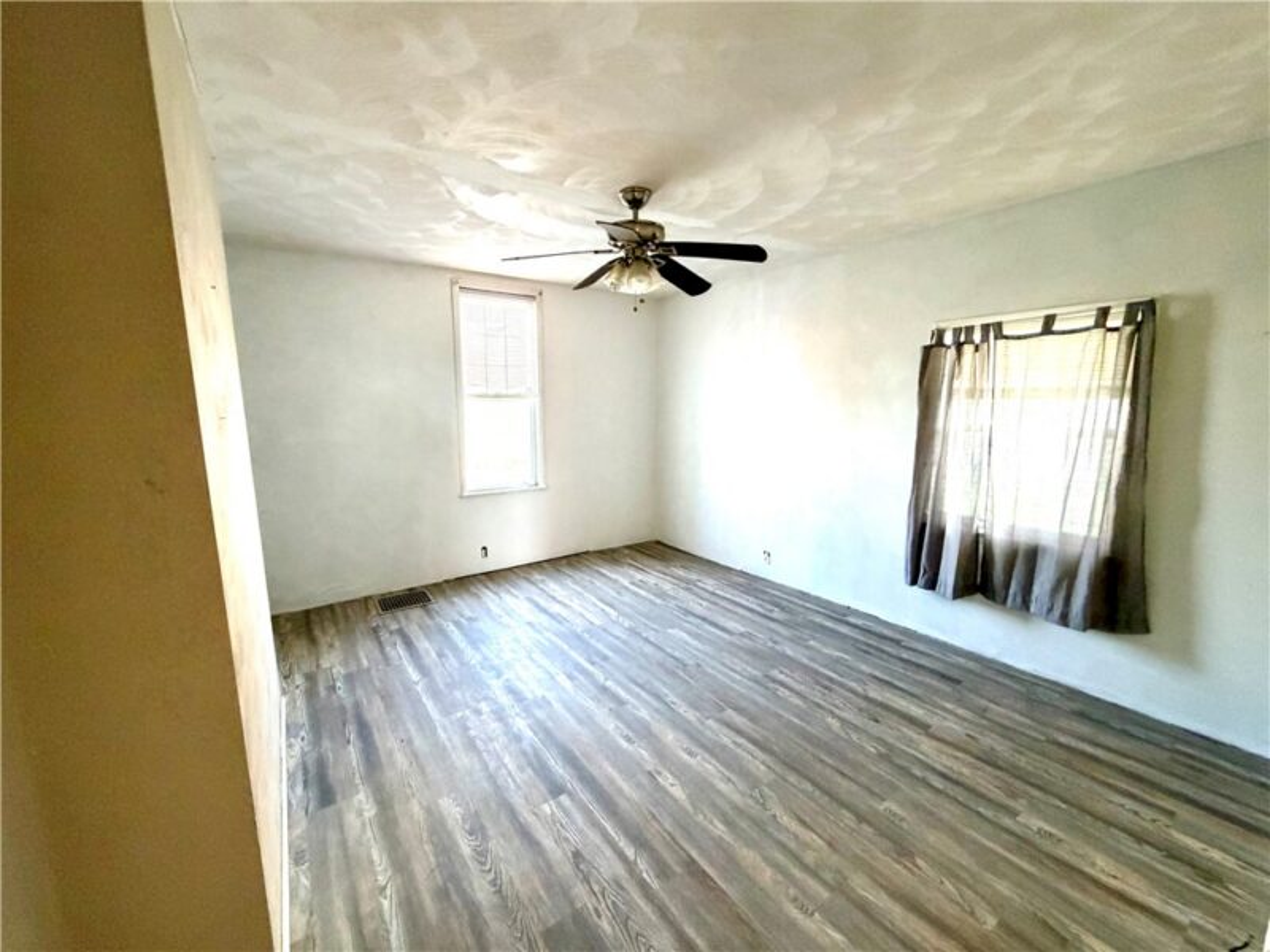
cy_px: 476
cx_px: 635
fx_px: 514
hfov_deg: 102.1
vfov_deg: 85.7
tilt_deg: -7.9
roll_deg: -0.6
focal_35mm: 14
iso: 320
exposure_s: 1/119
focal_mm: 2.22
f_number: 2.2
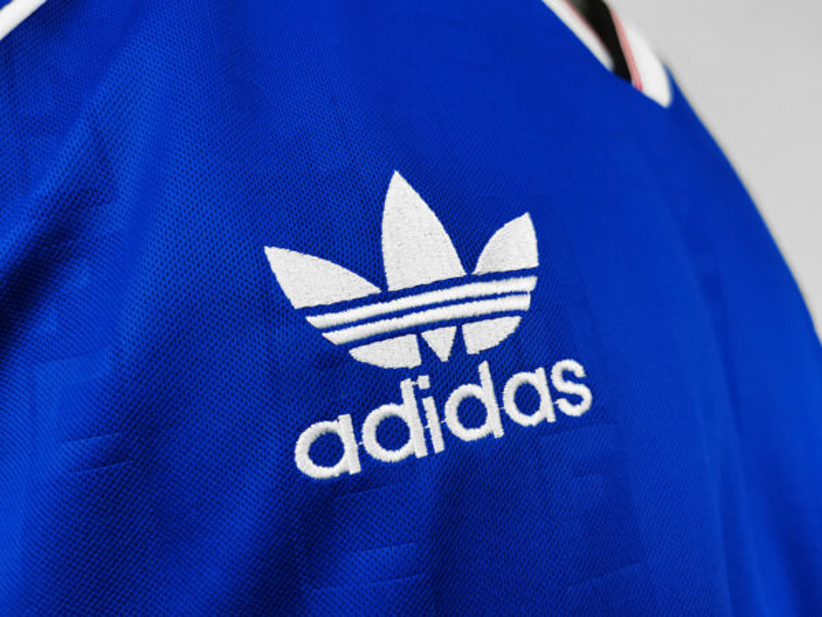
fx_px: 617
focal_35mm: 26
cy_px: 308
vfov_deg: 53.1
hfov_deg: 67.3
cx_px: 411
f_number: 1.8
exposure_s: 1/60
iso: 100
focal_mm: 5.58
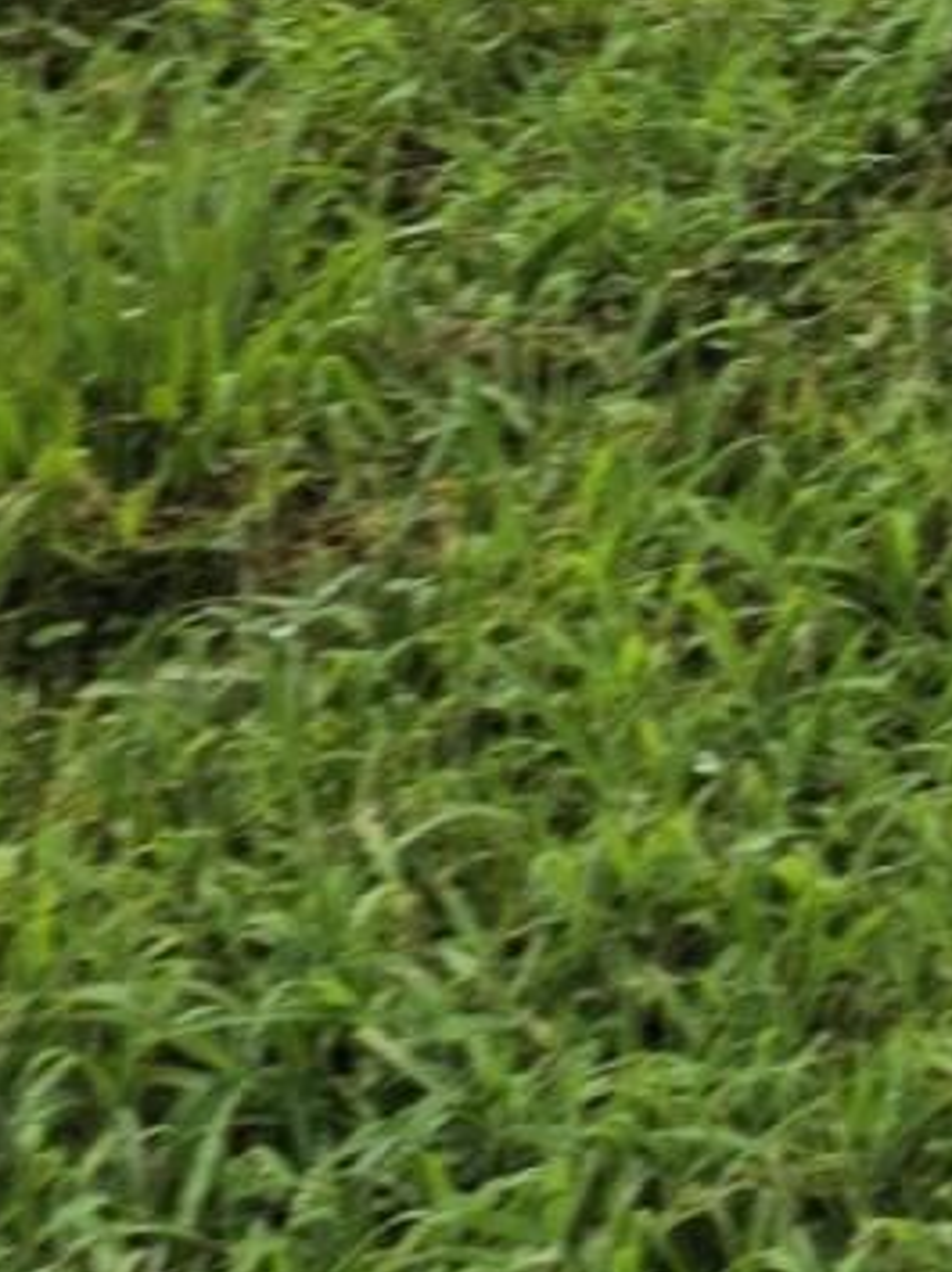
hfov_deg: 9.8
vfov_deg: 12.8
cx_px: 2389
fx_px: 4773
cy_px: -1434
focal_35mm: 130
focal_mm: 6.25
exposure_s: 1/180
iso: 50
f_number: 1.7
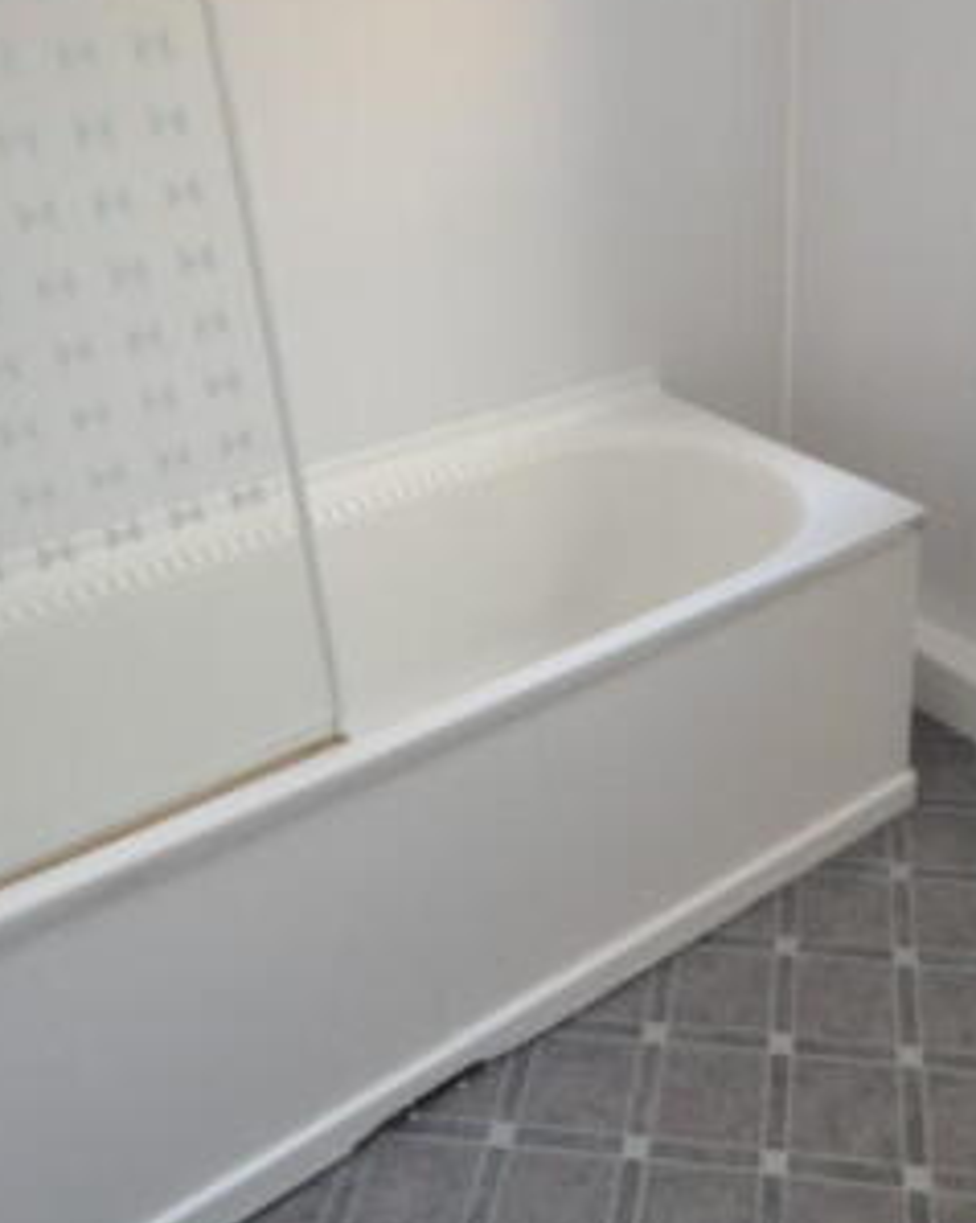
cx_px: 658
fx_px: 1120
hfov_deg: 46.3
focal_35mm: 31
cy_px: 507
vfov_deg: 56.9
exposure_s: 1/60
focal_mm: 10
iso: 720
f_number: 3.5
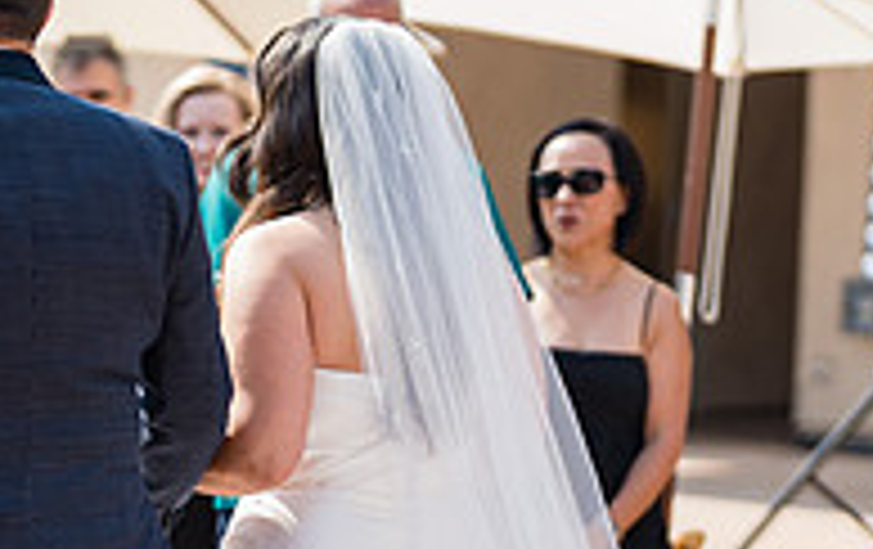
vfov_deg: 8.6
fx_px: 3623
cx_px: 184
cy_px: 596
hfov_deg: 13.7
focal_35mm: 152
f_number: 1.2
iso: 50
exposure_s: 1/2500
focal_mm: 50
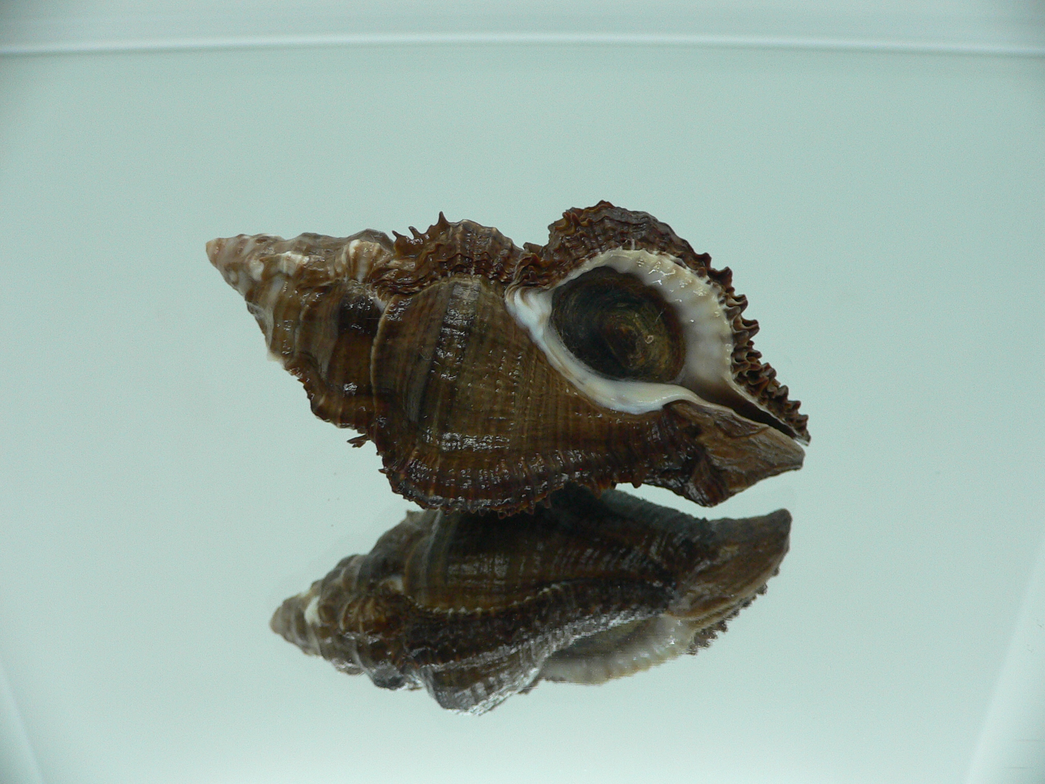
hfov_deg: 52.6
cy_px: 392
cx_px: 522
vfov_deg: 40.7
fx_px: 1057
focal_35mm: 35
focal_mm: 4.6
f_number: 2.8
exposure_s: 1/60
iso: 100
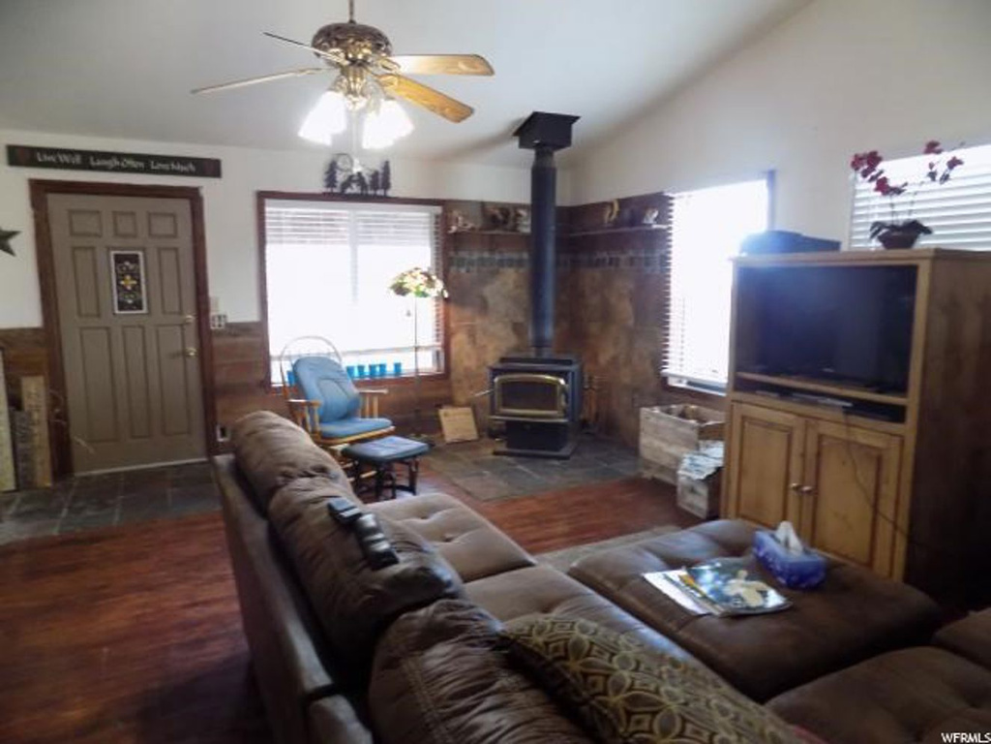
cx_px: 496
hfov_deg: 73.9
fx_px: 658
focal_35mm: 23
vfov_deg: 58.9
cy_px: 372
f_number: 3.1
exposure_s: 1/30
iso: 360
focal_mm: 4
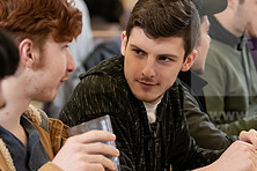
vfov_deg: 7.5
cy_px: 139
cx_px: 156
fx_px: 1306
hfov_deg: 11.2
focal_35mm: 183
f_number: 3.2
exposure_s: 1/200
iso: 1600
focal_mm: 70
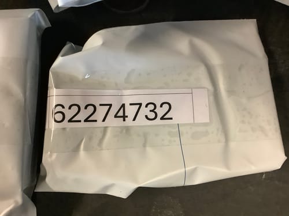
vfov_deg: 45.4
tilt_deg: -84.2
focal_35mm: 31
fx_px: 259
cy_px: 108
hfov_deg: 58.4
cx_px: 144
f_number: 2.4
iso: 400
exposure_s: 1/33
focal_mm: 3.3
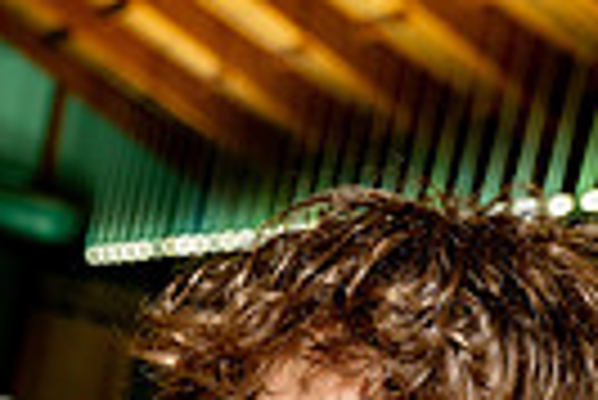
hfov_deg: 12.4
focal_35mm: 166
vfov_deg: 7.7
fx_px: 2760
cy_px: 971
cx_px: 238
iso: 1600
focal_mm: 49
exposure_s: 1/250
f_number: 5.6
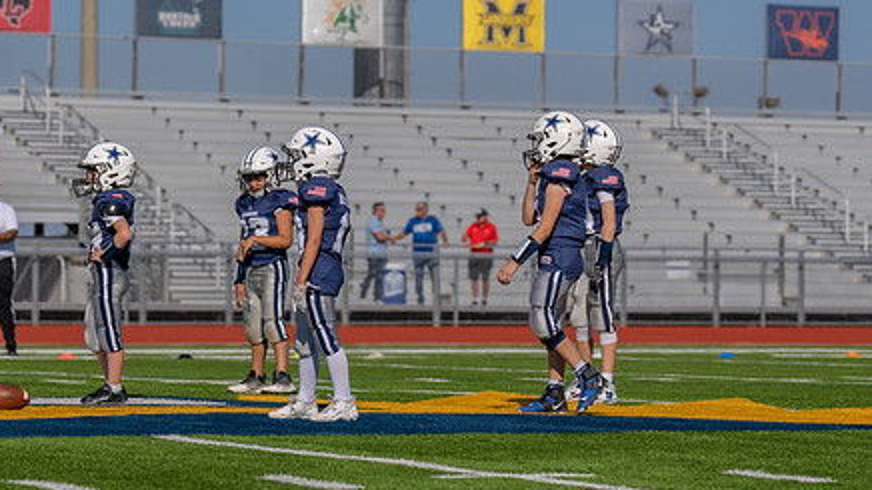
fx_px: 3884
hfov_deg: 12.8
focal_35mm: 168
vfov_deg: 7.2
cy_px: 293
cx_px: 274
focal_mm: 92
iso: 160
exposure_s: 1/5000
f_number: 3.2
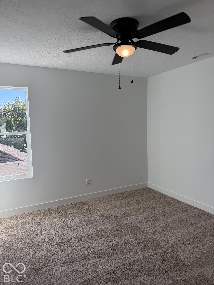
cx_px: 107
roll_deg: +1.0
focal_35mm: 24
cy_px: 142
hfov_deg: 56.8
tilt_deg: -5.4
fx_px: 198
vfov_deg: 71.6
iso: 80
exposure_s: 1/379
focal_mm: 6.76
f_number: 1.78
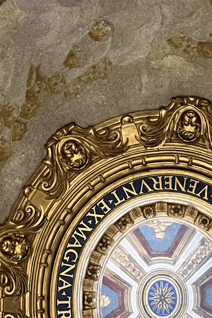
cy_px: 307
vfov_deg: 8.8
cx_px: 165
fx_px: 2057
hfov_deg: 5.9
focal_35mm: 233
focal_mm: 9
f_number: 2.8
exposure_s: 1/33
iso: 640
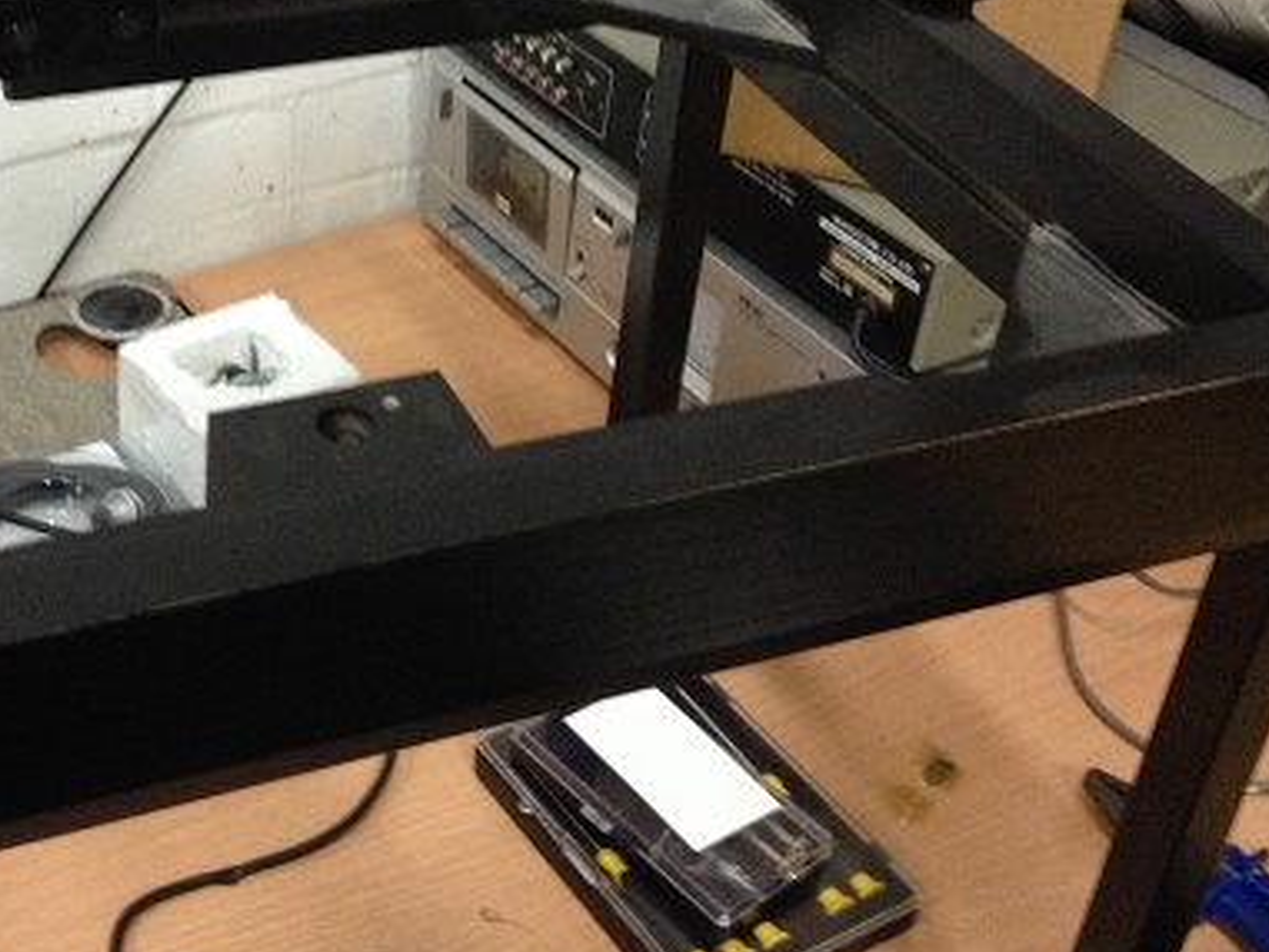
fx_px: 2200
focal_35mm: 60
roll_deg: -2.2
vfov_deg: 24.2
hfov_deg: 31.6
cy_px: 263
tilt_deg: -32.0
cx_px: 305
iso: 320
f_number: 2.4
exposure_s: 1/20
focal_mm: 4.28
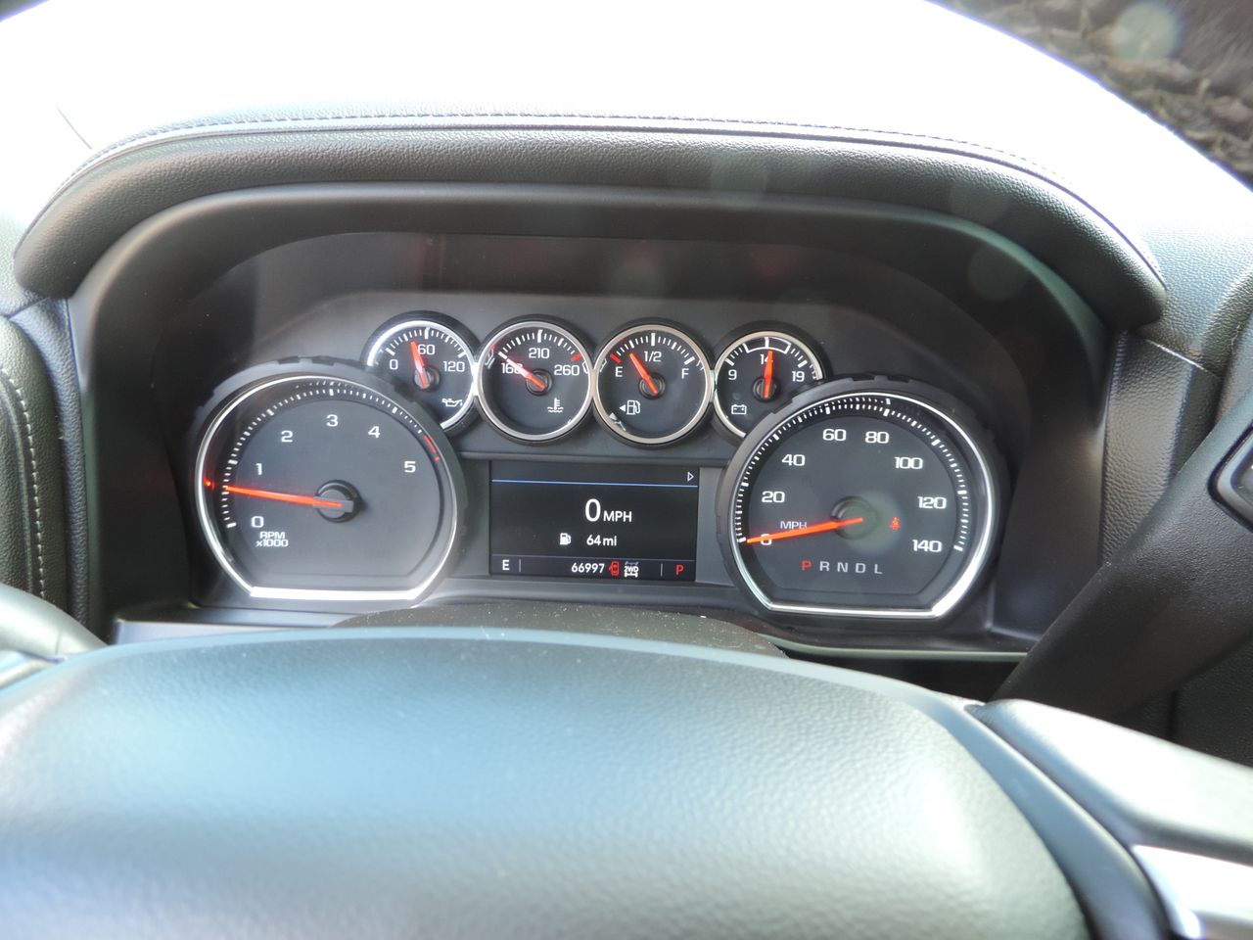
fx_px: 869
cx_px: 626
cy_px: 470
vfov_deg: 56.8
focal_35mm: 24
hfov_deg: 71.6
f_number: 3
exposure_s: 1/30
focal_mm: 4.3
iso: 200
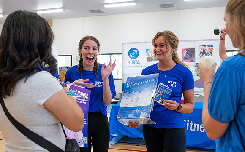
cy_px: 80
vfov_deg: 32.8
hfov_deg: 50.5
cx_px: 132
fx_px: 259
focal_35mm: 39
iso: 2000
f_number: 4
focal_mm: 29
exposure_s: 1/250
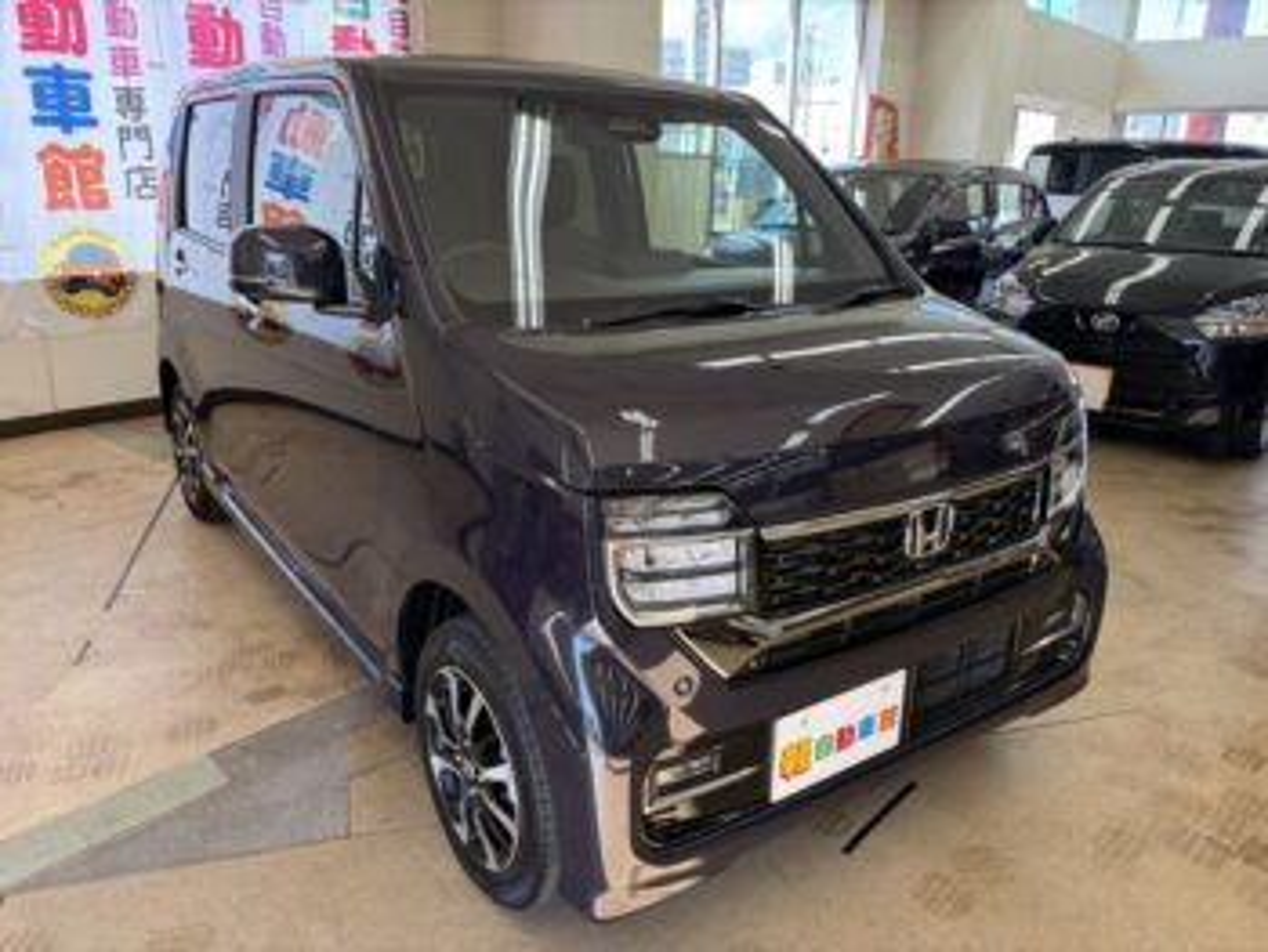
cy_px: 476
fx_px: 953
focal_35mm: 26
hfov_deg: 67.3
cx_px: 634
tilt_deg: -16.6
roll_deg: -0.2
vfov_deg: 53.1
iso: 32
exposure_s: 1/100
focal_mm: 5.96
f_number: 1.6
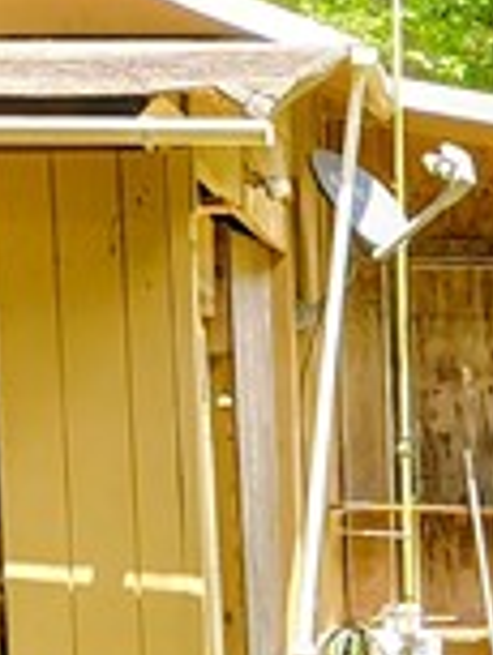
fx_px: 3034
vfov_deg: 12.1
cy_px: 783
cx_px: 800
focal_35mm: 160
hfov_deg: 9.0
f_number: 1.8
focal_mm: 5.56
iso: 100
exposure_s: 1/12.5
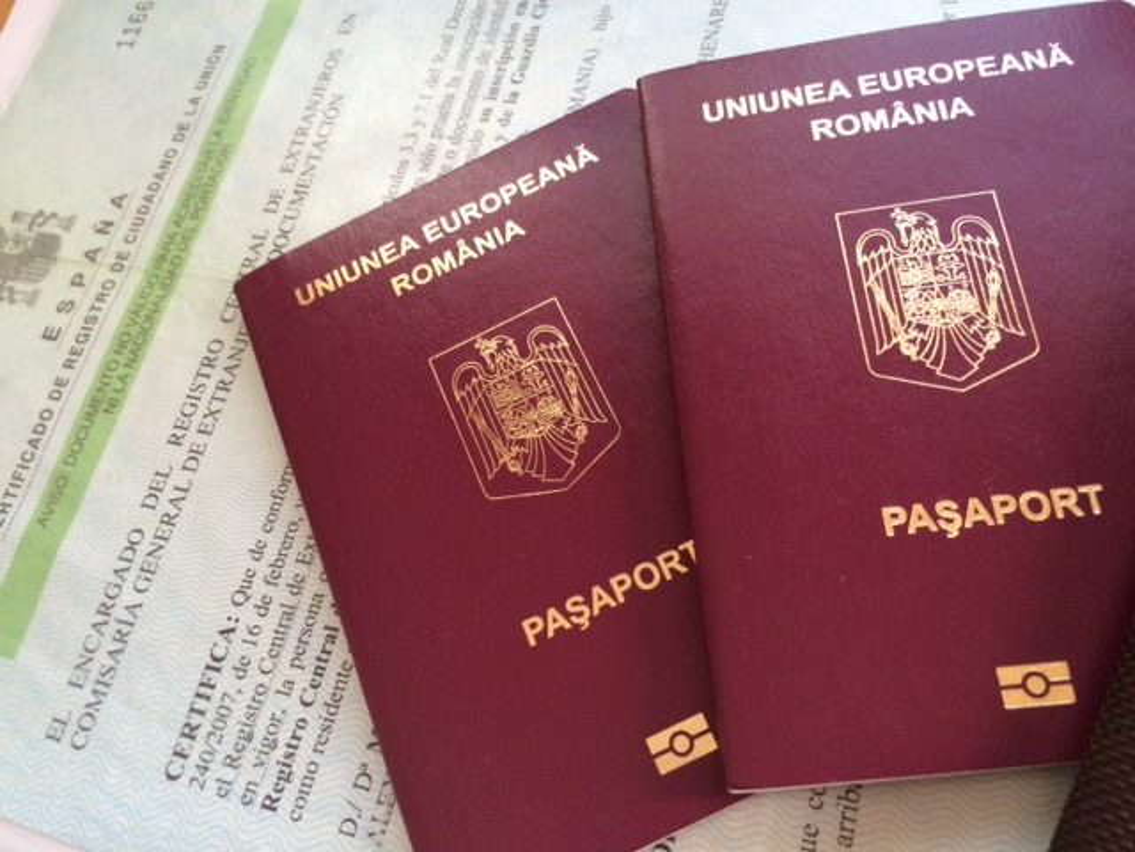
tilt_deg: -61.9
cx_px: 568
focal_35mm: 29
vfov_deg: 48.2
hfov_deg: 61.7
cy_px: 426
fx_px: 951
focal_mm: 4.15
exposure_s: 1/30
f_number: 2.2
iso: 50
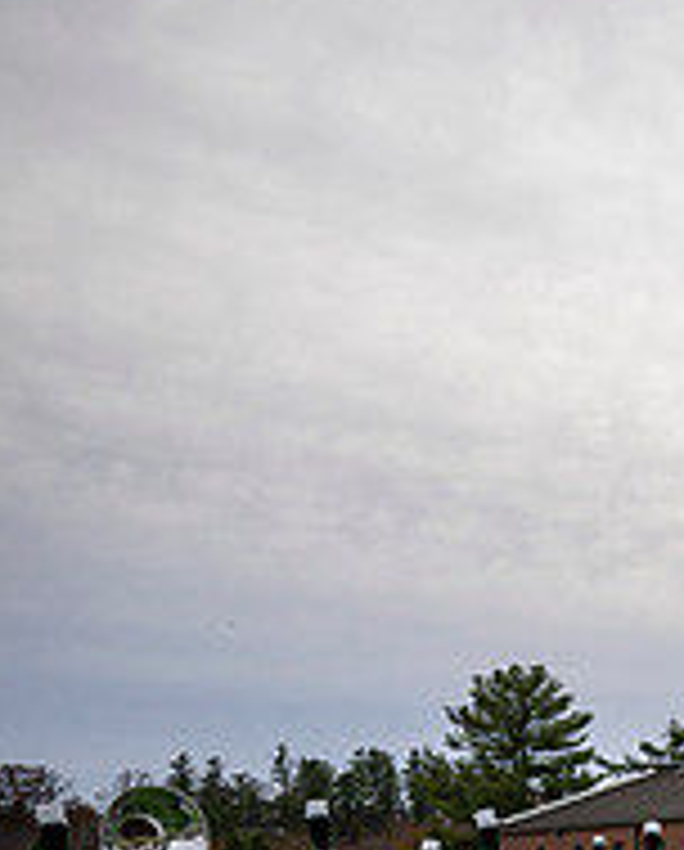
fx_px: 1740
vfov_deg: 26.1
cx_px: 1287
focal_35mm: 69
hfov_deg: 17.4
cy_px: 839
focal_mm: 24
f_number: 2.8
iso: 125
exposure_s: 1/500
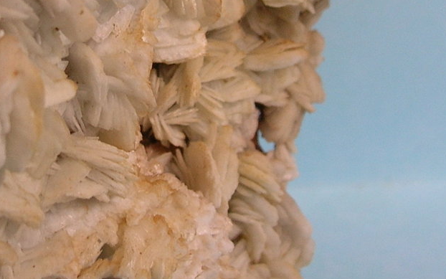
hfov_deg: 21.0
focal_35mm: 98
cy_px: 46
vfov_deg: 13.3
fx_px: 1191
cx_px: 111
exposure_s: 1/14
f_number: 2.7
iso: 50
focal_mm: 6
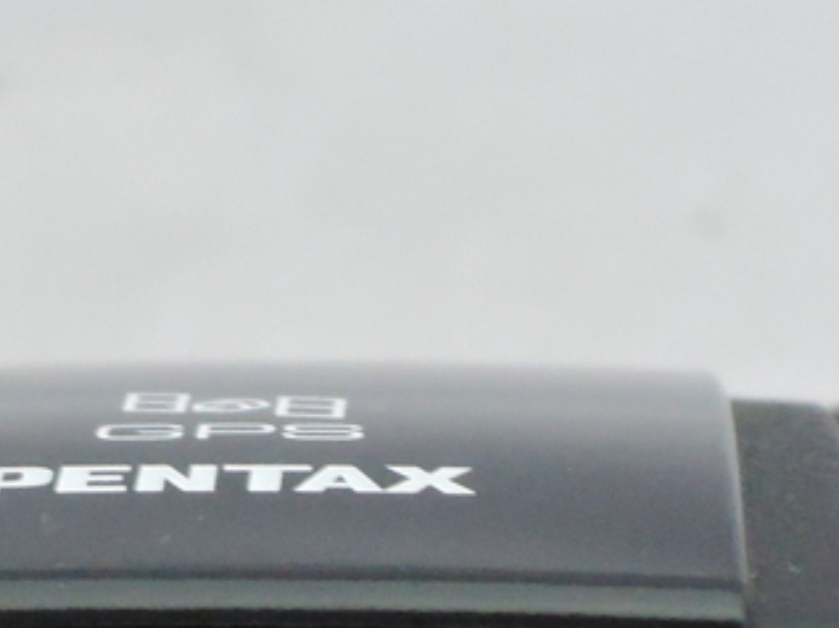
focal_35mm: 321
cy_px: 974
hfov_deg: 6.2
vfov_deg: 4.6
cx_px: 248
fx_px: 7774
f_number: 5.6
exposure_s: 1/125
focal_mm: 18.2
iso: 1600
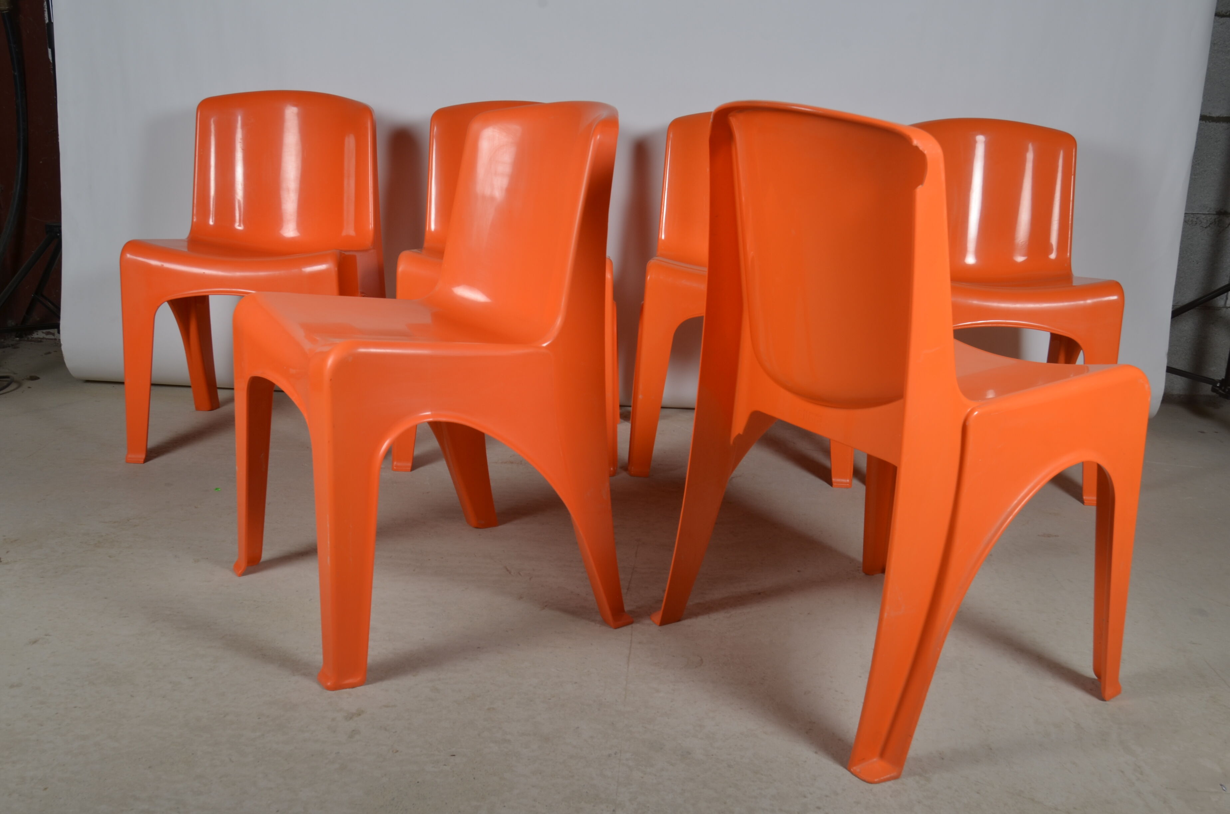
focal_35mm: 33
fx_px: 1125
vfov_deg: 39.8
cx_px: 615
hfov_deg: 57.3
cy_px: 407
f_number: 14
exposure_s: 1/125
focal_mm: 22
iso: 100
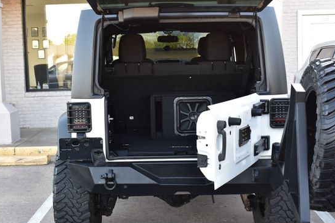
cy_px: 117
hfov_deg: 31.9
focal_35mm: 63
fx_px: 586
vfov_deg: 21.5
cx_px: 168
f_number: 8
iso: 400
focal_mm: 36
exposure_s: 1/50
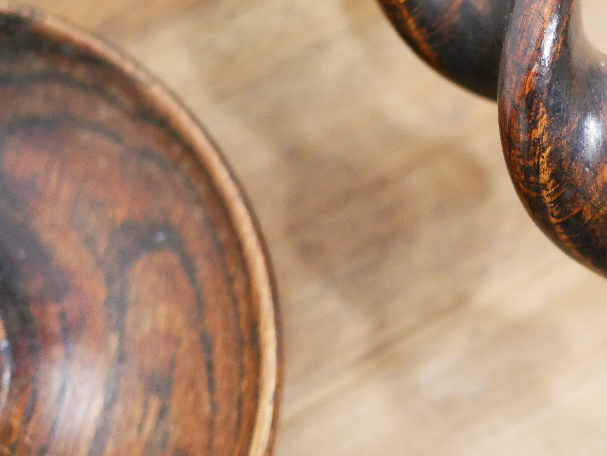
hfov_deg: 23.5
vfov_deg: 18.2
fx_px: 1421
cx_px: 551
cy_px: 223
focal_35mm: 81
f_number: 1.7
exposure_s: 1/60
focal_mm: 20
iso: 3200
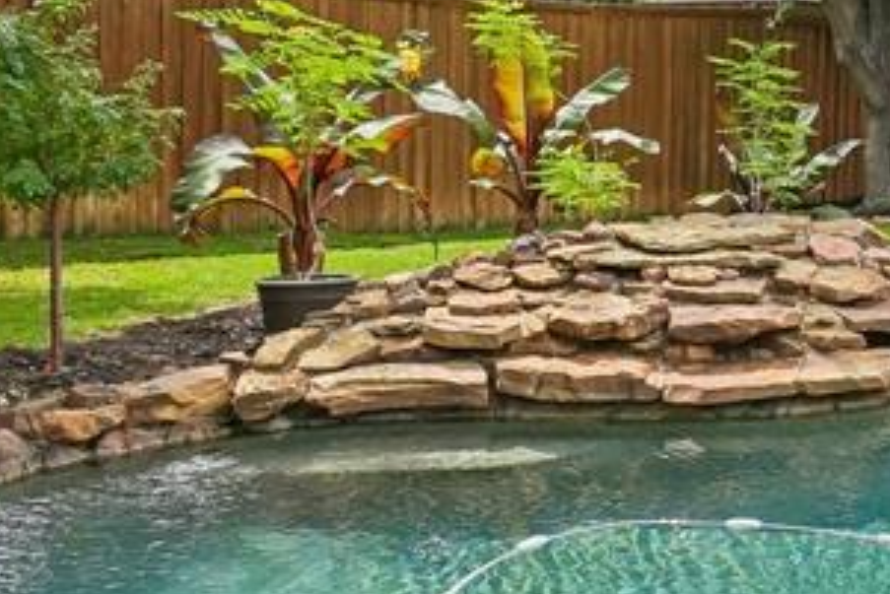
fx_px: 1261
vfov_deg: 26.0
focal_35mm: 51
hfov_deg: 33.4
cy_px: 106
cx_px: 999
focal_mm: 10
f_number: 8
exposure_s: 1/500
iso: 400
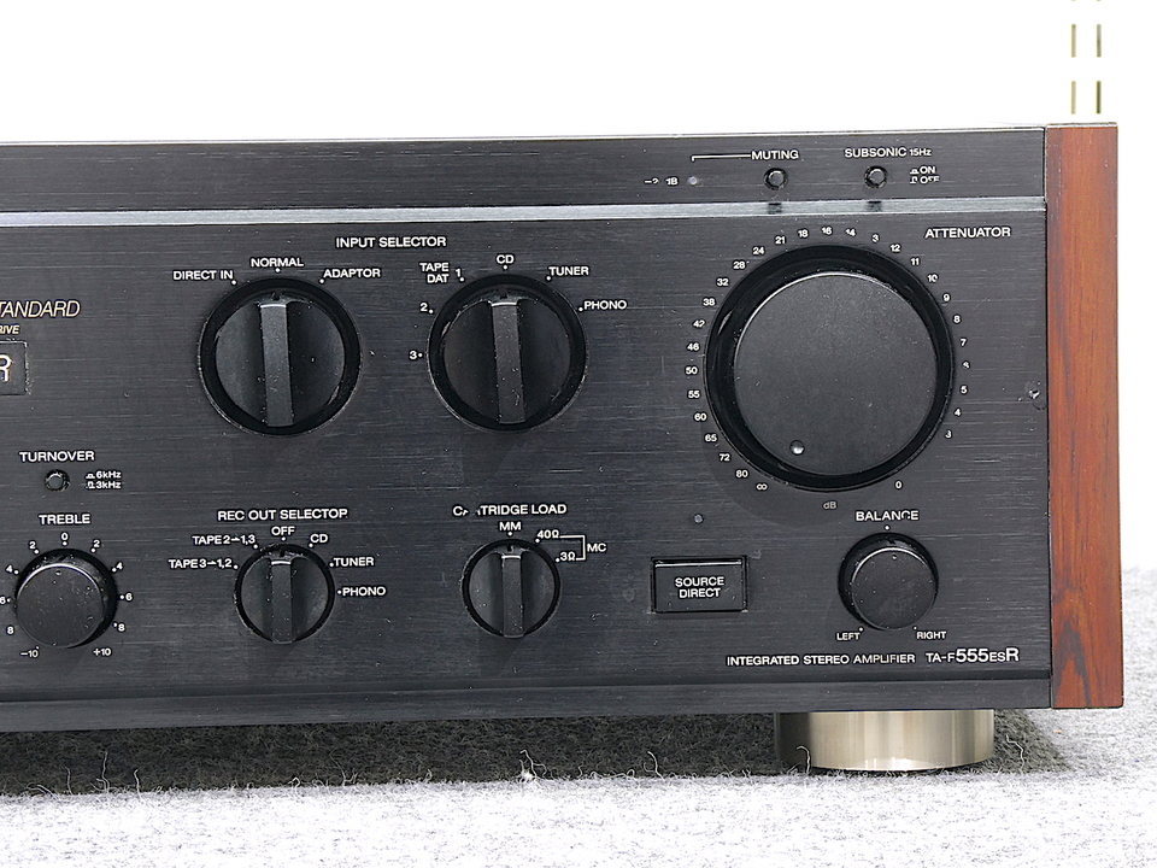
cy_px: 434
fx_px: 4145
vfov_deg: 12.0
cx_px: 578
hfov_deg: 15.9
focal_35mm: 124
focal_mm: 22.3
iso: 100
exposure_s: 3.2
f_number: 6.3
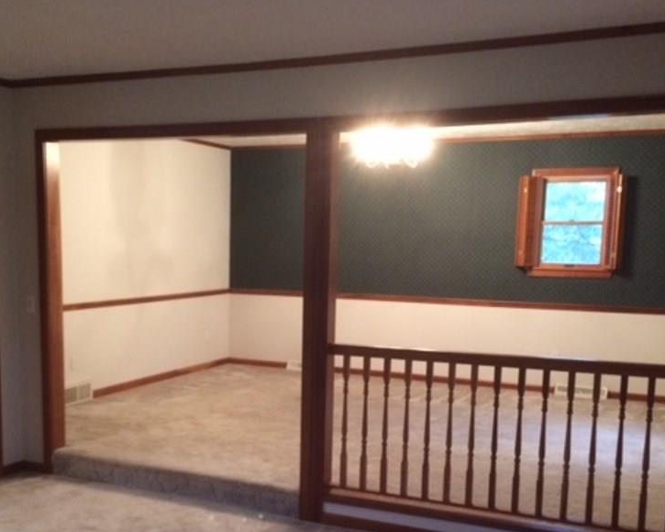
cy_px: 344
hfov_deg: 45.8
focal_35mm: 40
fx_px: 787
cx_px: 306
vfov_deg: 37.0
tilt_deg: -6.0
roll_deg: -1.5
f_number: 2.2
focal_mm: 4.15
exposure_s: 1/17
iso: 320
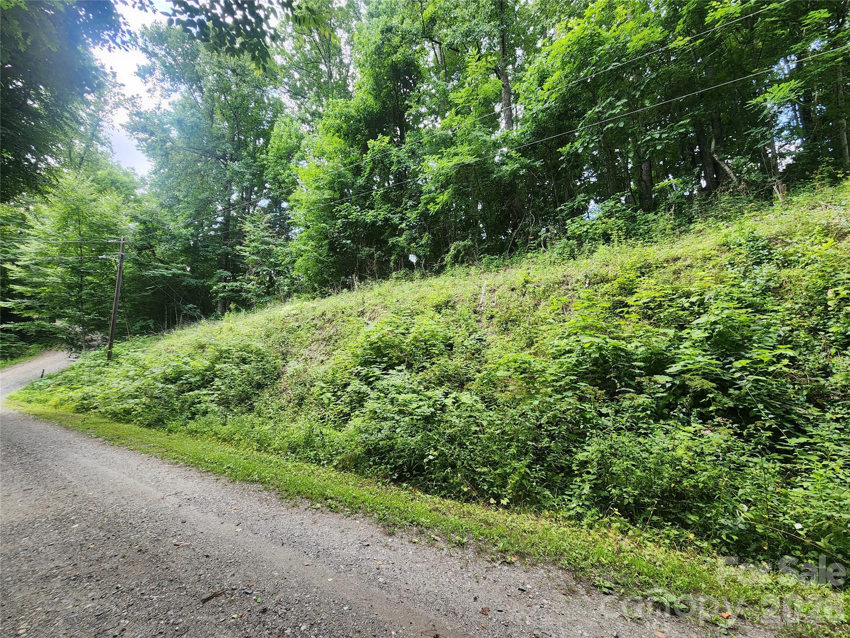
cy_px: 319
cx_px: 425
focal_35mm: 13
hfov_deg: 106.2
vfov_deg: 89.9
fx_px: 319
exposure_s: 1/120
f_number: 2.2
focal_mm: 2.2
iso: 64
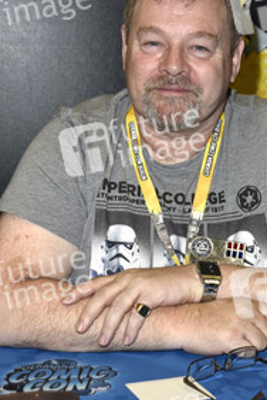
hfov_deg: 20.0
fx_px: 756
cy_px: 214
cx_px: 173
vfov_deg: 29.6
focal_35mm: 68
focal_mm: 48
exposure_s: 1/80
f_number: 6.3
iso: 560
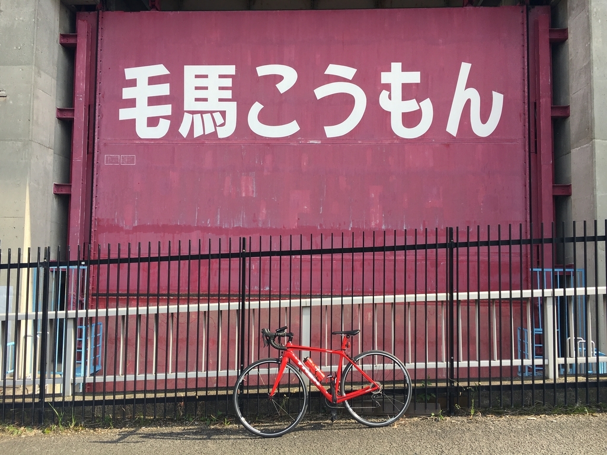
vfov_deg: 48.2
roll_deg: -0.3
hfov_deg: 61.7
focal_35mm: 29
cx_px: 304
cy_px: 228
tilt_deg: +2.8
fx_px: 509
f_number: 2.2
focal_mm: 4.15
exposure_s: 1/686
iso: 25
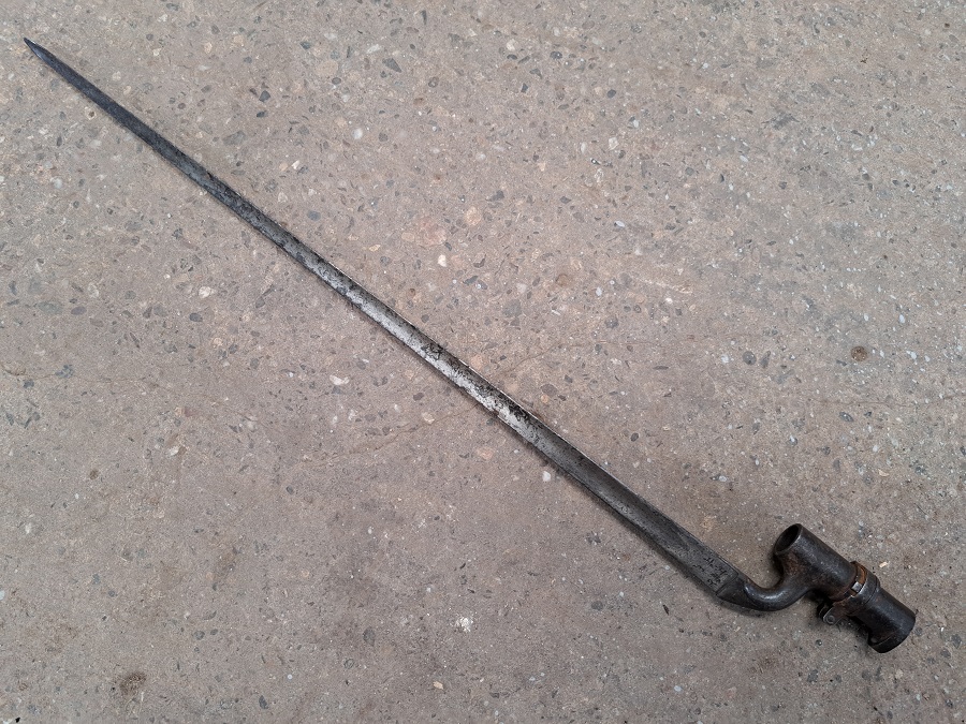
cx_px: 483
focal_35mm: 24
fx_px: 670
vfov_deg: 56.8
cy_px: 362
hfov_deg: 71.6
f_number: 1.8
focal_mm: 5.23
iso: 200
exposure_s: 1/50
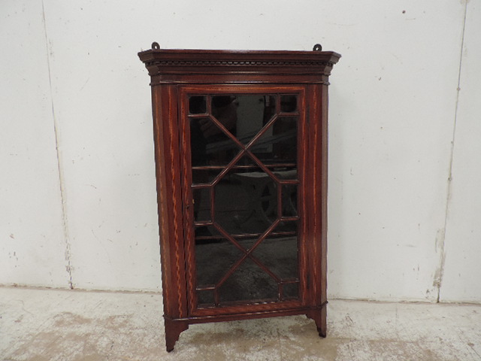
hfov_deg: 71.6
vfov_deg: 56.8
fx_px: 333
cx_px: 240
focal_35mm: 24
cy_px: 180
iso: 400
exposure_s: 1/30
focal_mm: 4.3
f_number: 3
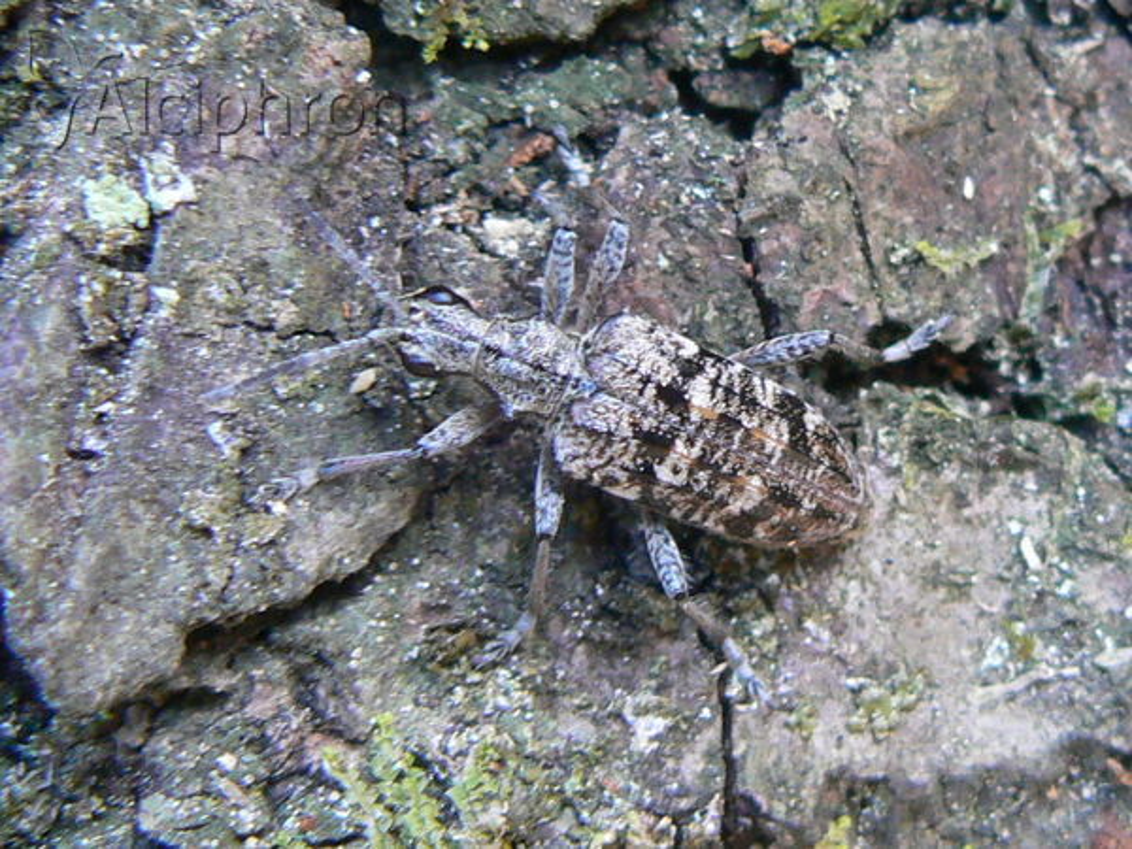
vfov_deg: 39.7
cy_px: 424
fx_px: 1177
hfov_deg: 51.4
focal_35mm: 36
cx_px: 566
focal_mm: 6
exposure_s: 1/30
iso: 160
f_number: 2.8
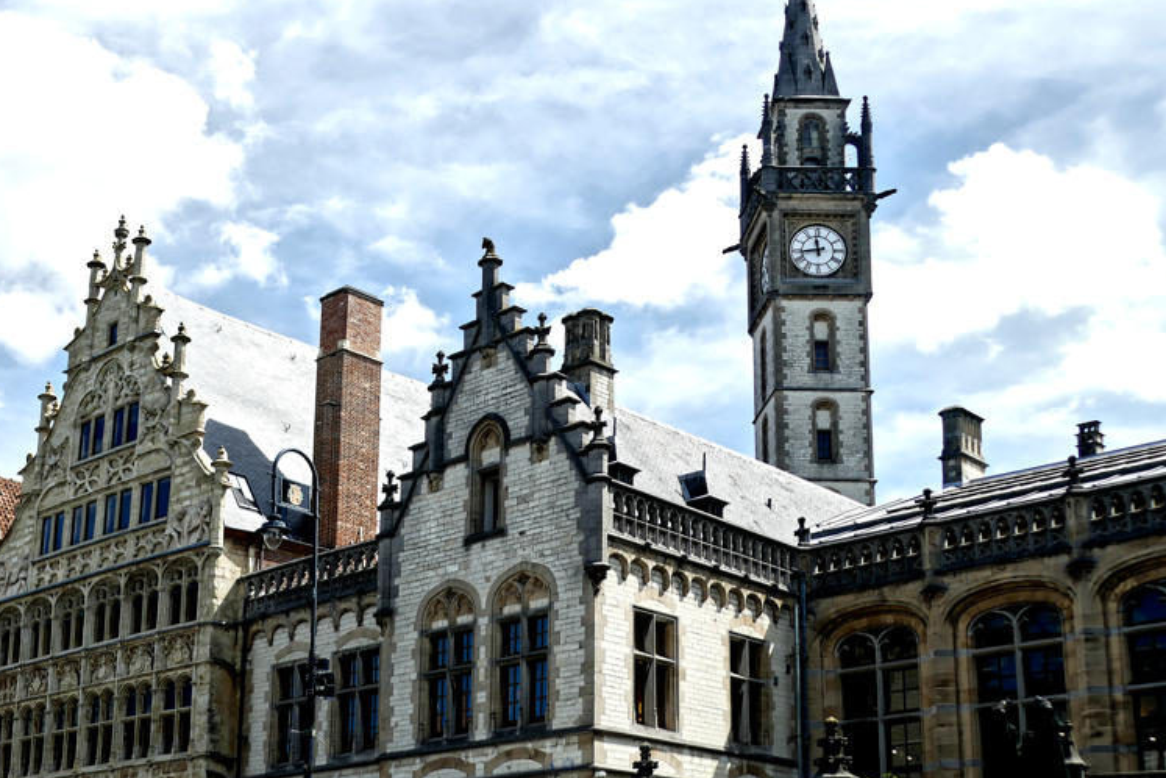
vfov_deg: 28.0
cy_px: 454
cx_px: 392
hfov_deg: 40.6
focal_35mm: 48
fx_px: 1555
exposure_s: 1/1600
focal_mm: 12.9
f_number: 3.1
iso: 125
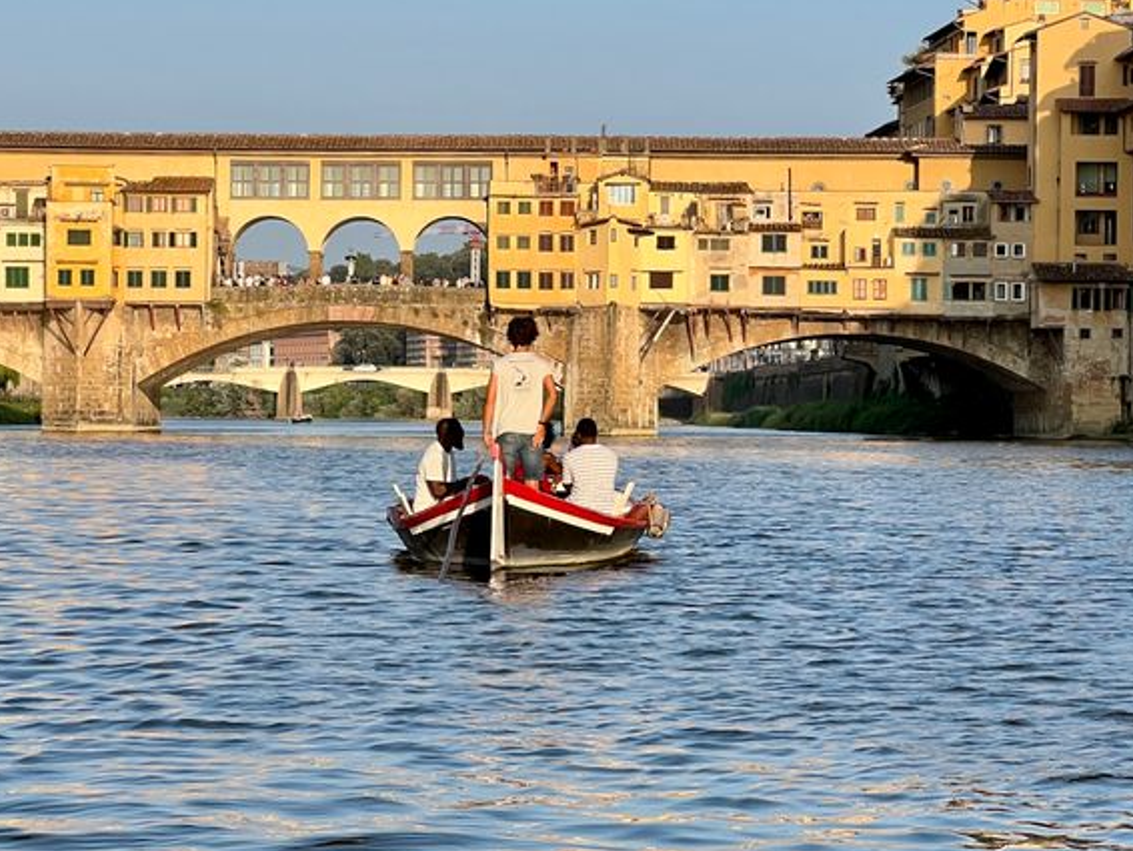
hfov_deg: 22.5
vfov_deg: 17.0
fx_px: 2849
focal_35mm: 87
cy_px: 372
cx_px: 534
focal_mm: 9
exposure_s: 1/536
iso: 32
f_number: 2.8
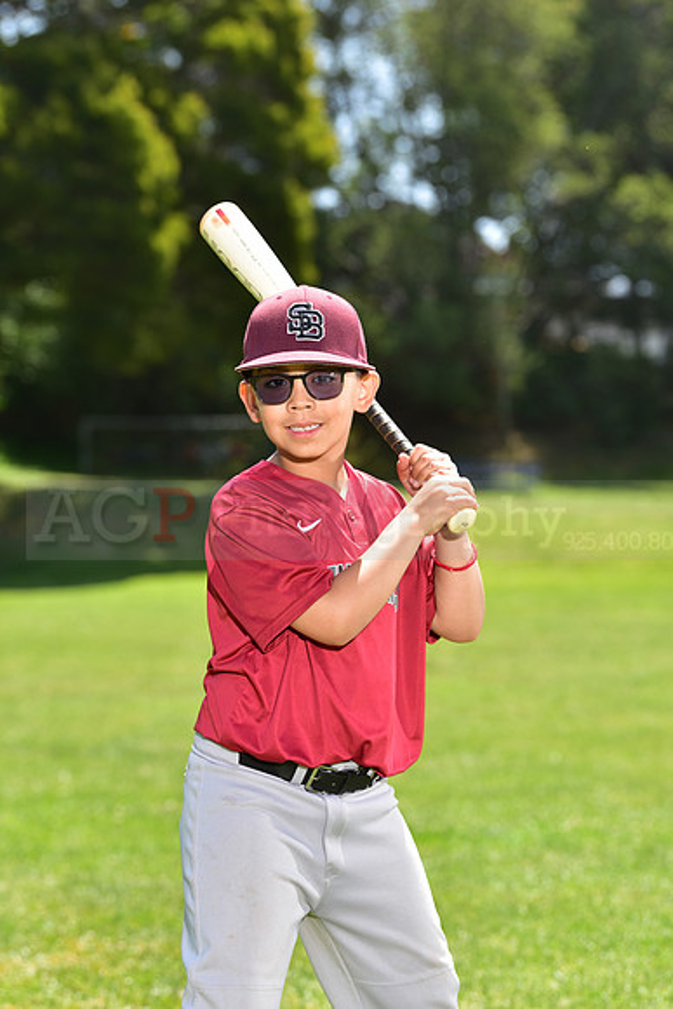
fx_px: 3363
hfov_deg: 11.4
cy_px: 504
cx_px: 336
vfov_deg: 17.1
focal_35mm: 120
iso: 80
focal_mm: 120
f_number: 5
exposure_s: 1/200
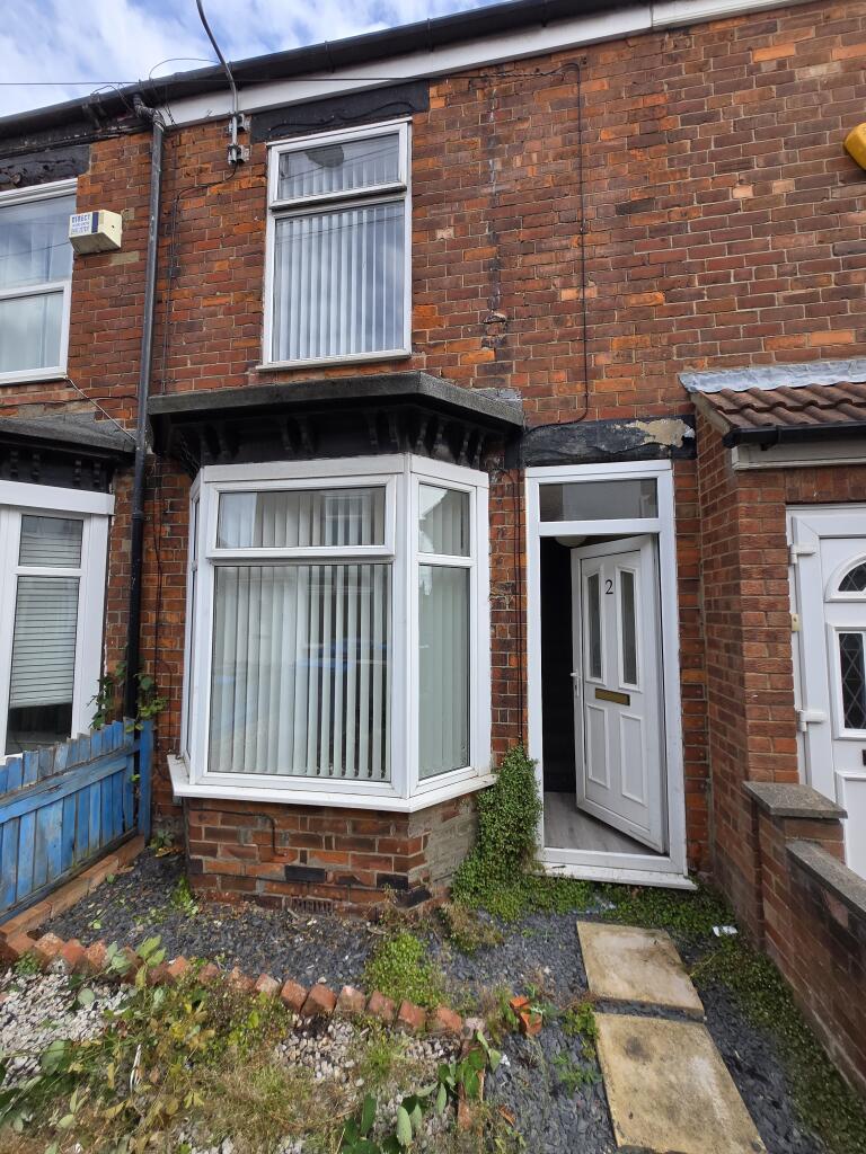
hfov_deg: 89.9
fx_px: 434
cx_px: 433
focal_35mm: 13
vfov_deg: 106.2
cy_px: 577
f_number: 2.2
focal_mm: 1.7
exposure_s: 1/548
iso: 25
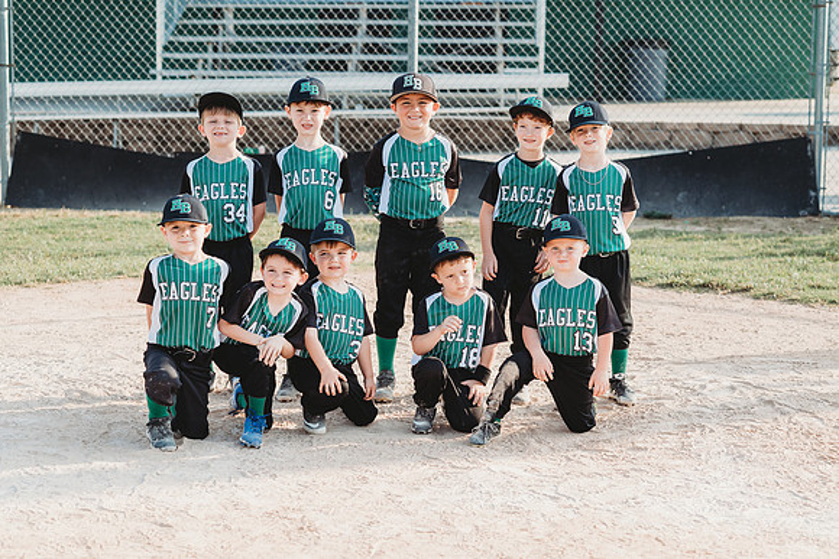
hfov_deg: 23.9
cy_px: 280
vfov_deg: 16.1
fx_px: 1981
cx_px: 420
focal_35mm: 85
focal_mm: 85
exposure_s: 1/1000
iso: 320
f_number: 4.5
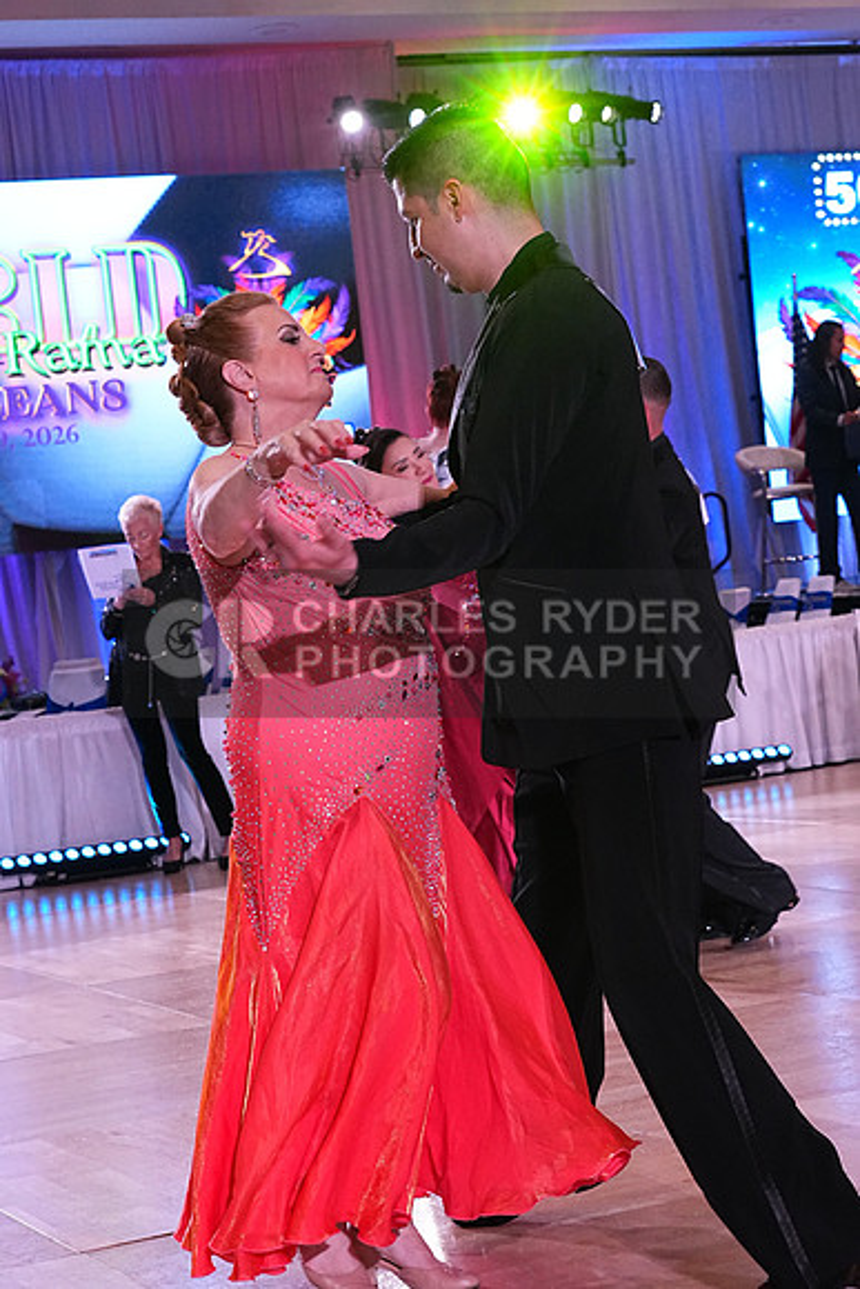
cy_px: 644
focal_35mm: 73
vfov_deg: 27.7
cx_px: 430
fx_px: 2614
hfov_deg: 18.7
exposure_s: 1/320
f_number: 6.3
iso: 3200
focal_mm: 49
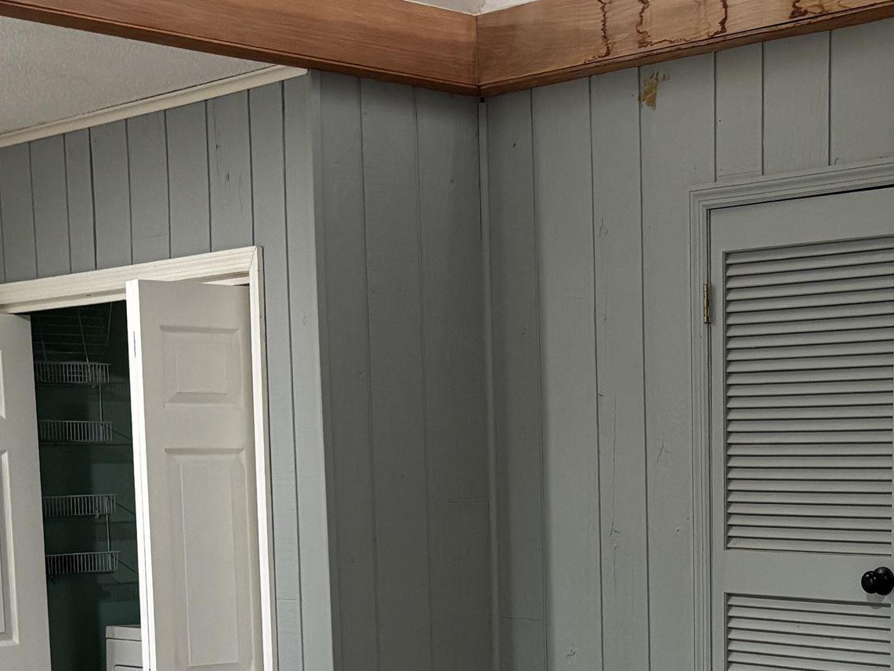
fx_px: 1808
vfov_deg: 20.2
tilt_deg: -6.0
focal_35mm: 70
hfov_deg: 26.9
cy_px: 704
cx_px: 780
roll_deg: -0.2
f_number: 1.6
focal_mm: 5.96
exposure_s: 1/60
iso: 250
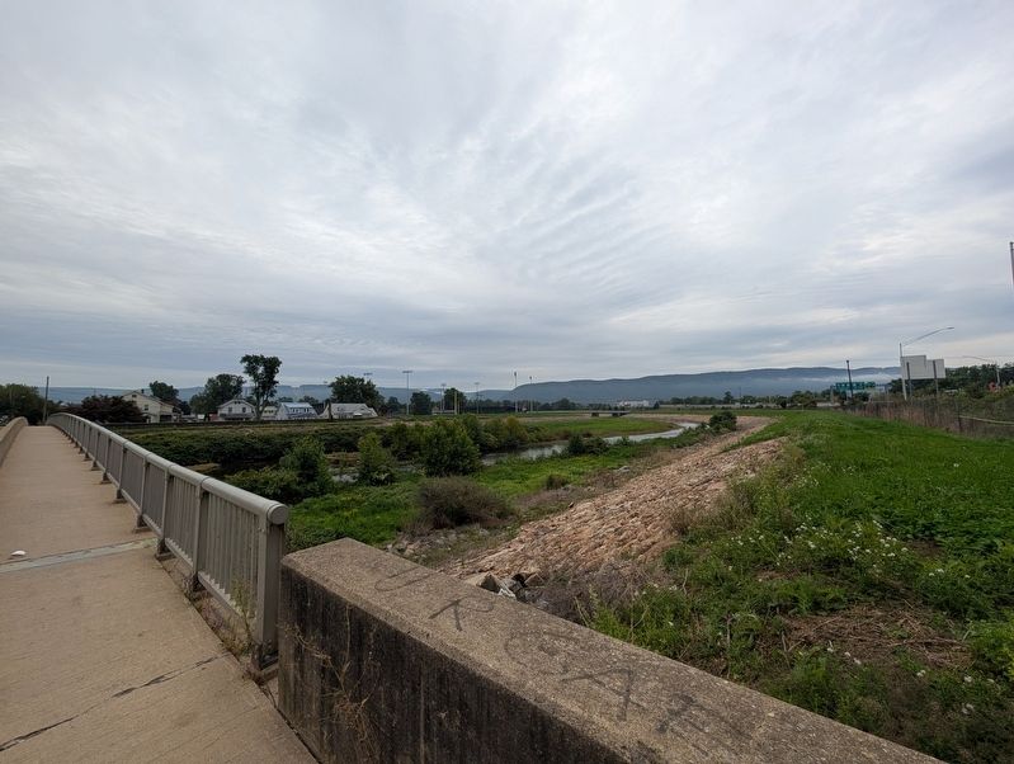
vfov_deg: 94.7
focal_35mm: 12
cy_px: 382
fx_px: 352
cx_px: 507
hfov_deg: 110.4
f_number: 1.7
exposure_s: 1/1828
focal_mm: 2.02
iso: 55
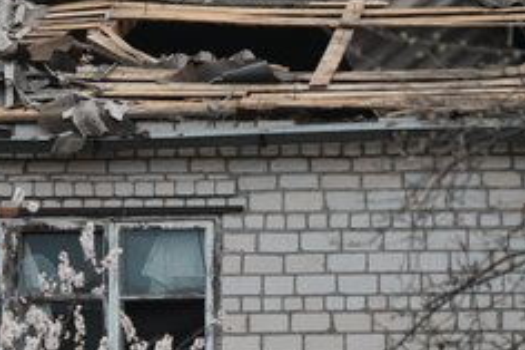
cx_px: 202
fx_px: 5552
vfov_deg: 3.6
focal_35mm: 381
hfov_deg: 5.4
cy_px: 218
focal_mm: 225
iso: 50
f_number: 5.6
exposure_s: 1/400
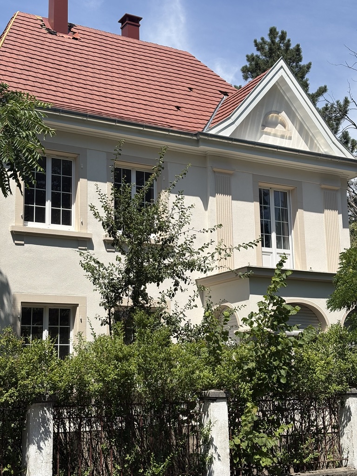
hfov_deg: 28.0
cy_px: 238
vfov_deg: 36.8
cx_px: 178
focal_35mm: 52
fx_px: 715
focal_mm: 5.96
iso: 32
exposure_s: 1/3831
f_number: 1.6
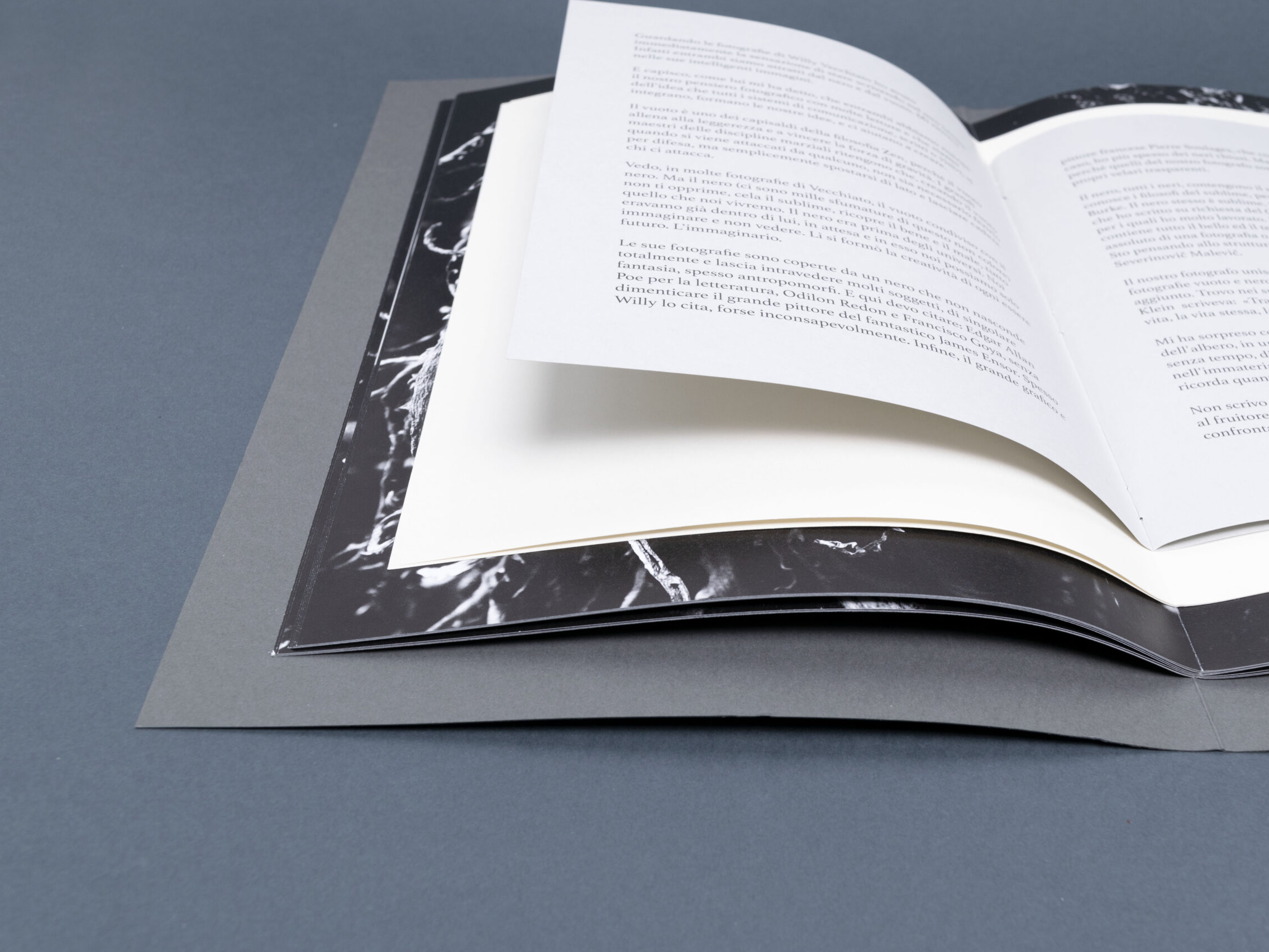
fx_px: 1430
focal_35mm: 39
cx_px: 685
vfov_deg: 36.8
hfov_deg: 47.8
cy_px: 476
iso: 200
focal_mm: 24
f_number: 8
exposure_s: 1/125
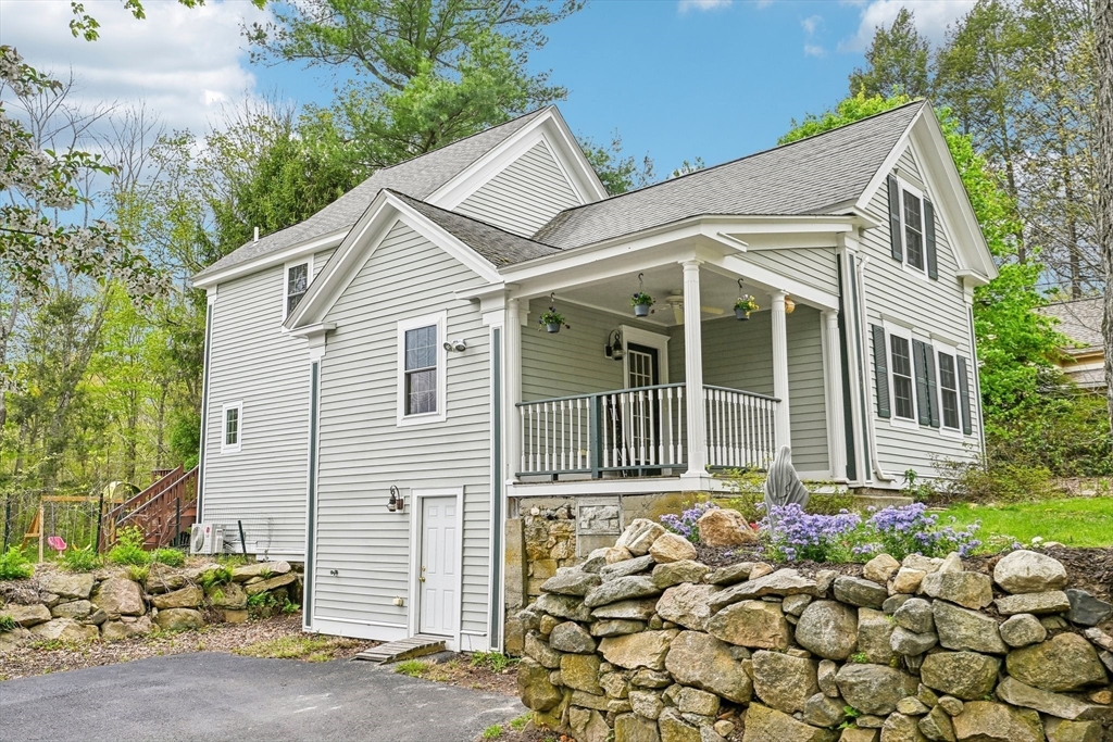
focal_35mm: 30
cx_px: 556
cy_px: 371
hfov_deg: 61.9
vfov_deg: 43.6
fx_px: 928
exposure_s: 1/400
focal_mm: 30
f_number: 8
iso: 400
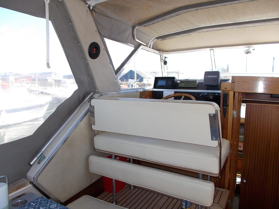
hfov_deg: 67.3
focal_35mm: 26
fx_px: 210
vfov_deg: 53.1
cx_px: 140
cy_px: 104
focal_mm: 4.6
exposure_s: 1/160
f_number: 3.2
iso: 80
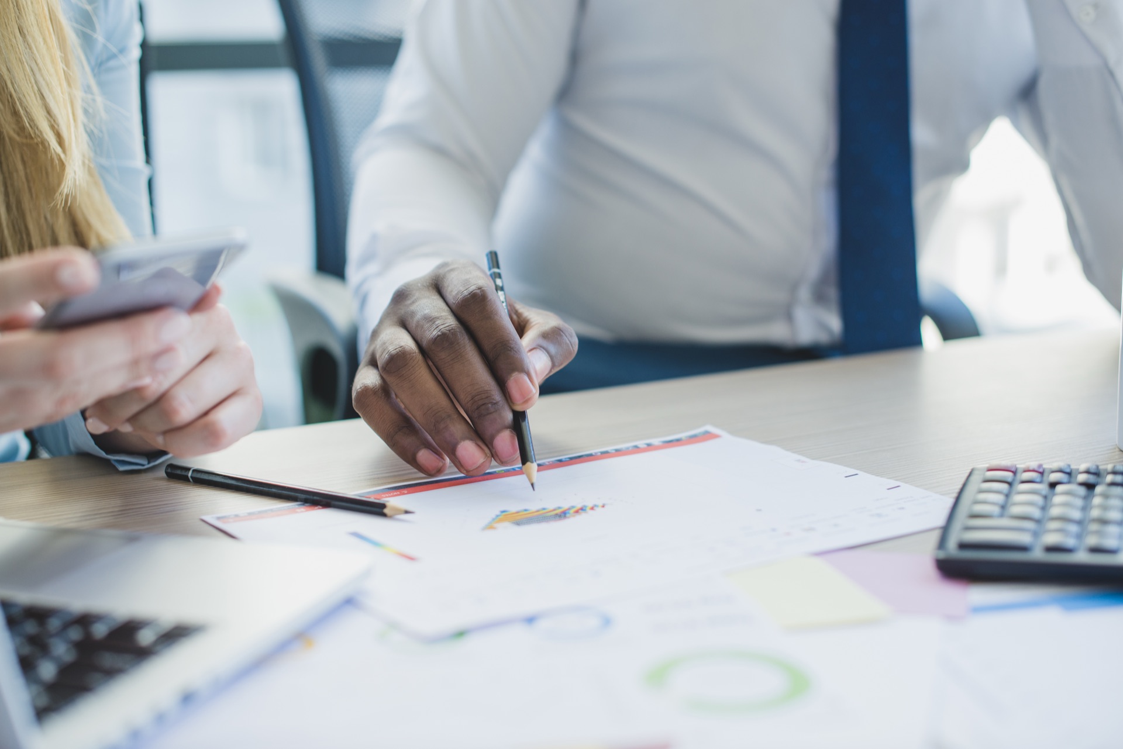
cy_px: 374
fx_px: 1560
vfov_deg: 27.0
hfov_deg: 39.6
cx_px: 562
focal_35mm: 50
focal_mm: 50
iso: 250
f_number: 2.8
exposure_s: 1/125
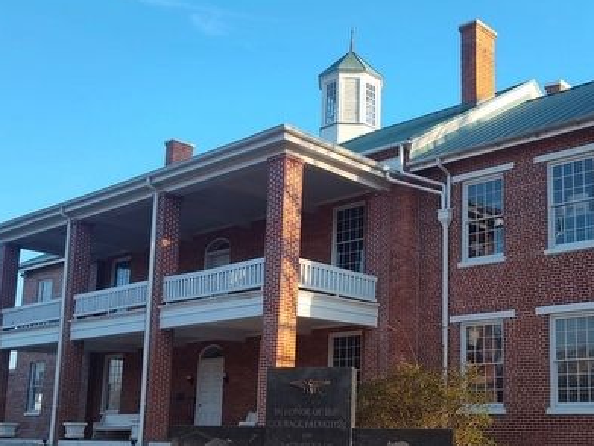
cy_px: 300
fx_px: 807
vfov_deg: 30.7
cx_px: 375
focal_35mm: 47
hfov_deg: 40.1
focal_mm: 5.56
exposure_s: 1/612
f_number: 1.8
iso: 100
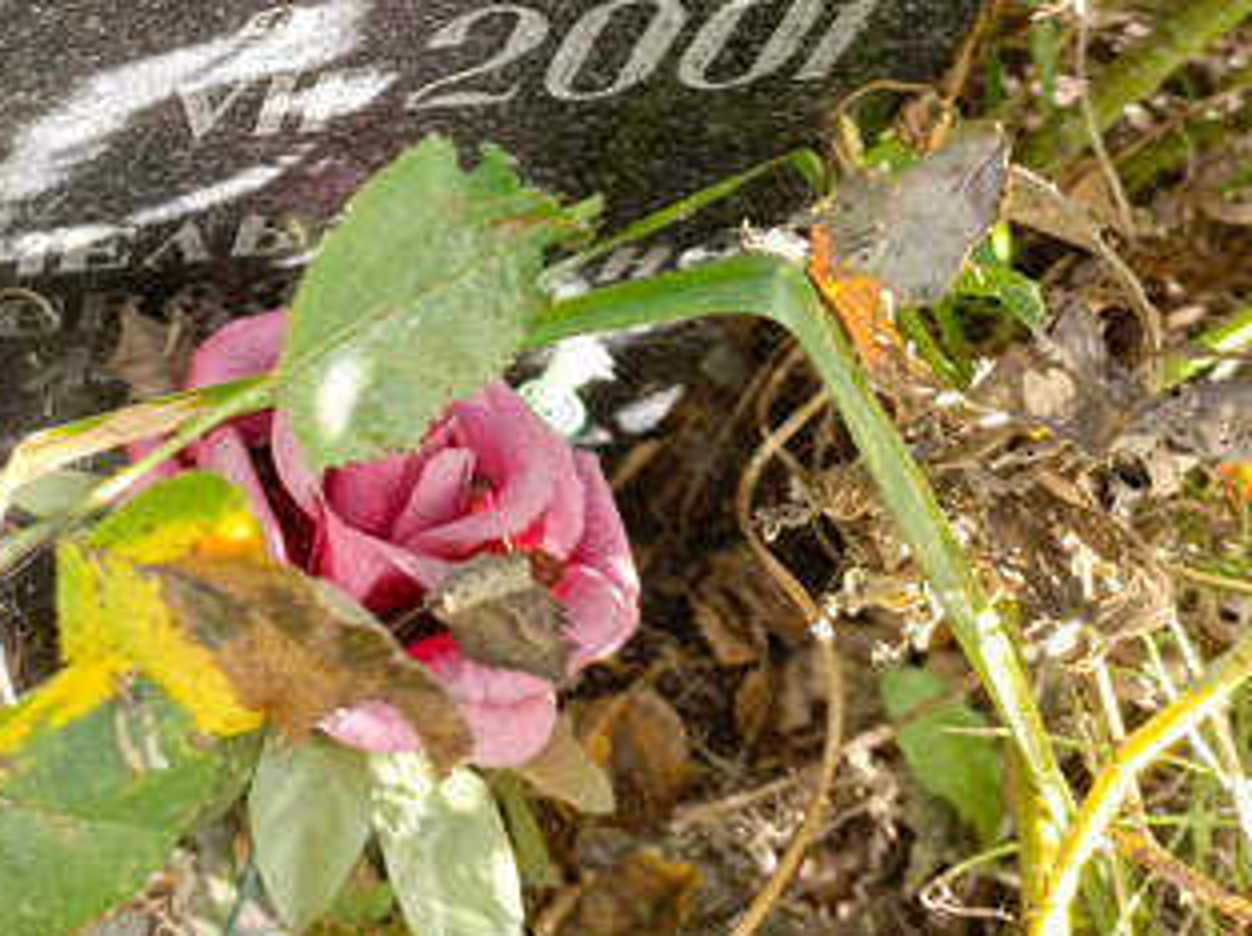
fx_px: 2312
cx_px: 196
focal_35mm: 64
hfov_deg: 29.4
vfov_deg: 21.3
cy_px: -176
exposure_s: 1/50
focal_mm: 4.76
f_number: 1.69
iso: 214
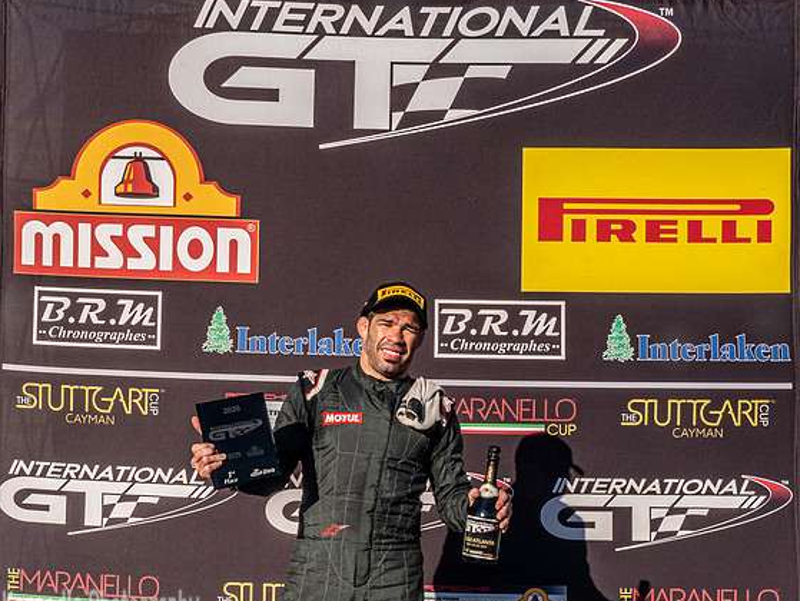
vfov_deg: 24.5
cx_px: 385
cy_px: 477
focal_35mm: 59
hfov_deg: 32.7
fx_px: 1364
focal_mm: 17
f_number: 18
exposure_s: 1/160
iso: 200
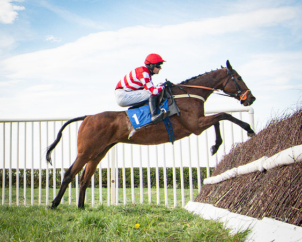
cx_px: 18
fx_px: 571
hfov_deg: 28.2
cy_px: 72
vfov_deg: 23.7
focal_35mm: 64
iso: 800
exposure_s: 1/1100
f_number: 8
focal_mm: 20
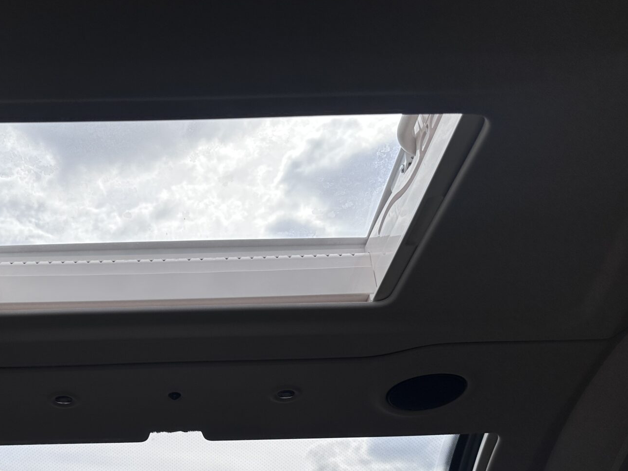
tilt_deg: +24.8
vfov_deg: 37.0
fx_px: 689
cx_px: 175
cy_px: 339
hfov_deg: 47.6
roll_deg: +1.6
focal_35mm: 38
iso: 80
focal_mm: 6.86
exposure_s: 1/4184
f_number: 1.78
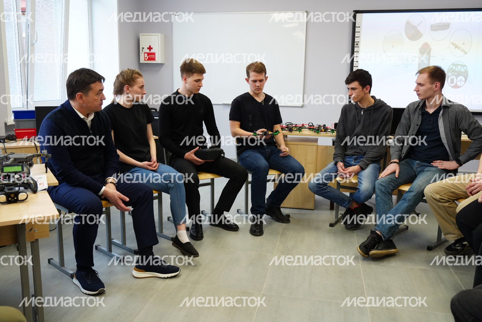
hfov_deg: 58.7
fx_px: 429
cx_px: 241
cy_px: 161
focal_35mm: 32
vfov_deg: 41.2
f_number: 5
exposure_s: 1/160
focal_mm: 32
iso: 1600
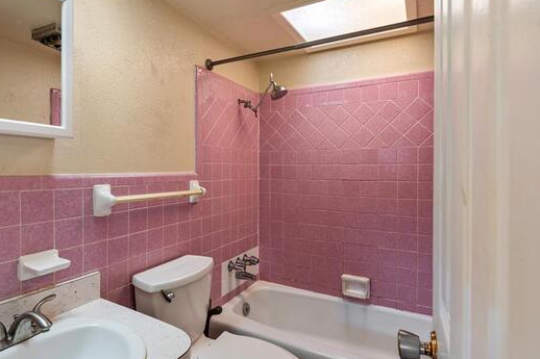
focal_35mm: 21
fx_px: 315
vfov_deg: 59.5
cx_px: 227
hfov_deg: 80.6
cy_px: 178
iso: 250
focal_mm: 17
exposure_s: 1/6
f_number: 9
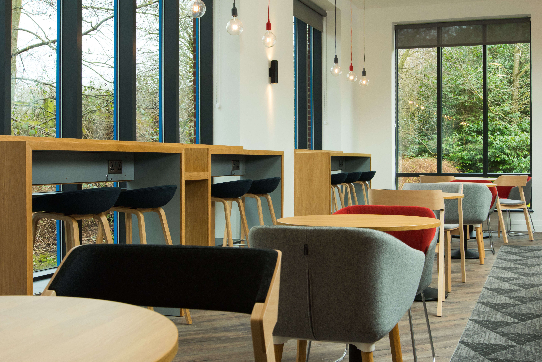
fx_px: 678
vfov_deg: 29.9
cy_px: 181
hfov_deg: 43.6
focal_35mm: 45
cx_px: 271
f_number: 11
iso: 800
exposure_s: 1/30
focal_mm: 45
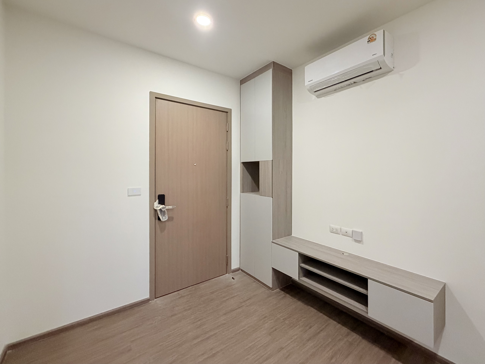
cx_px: 242
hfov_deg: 102.1
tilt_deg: +1.1
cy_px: 182
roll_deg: +0.4
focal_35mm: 14
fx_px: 196
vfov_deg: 85.7
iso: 500
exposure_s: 1/60
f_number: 2.2
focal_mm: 2.22
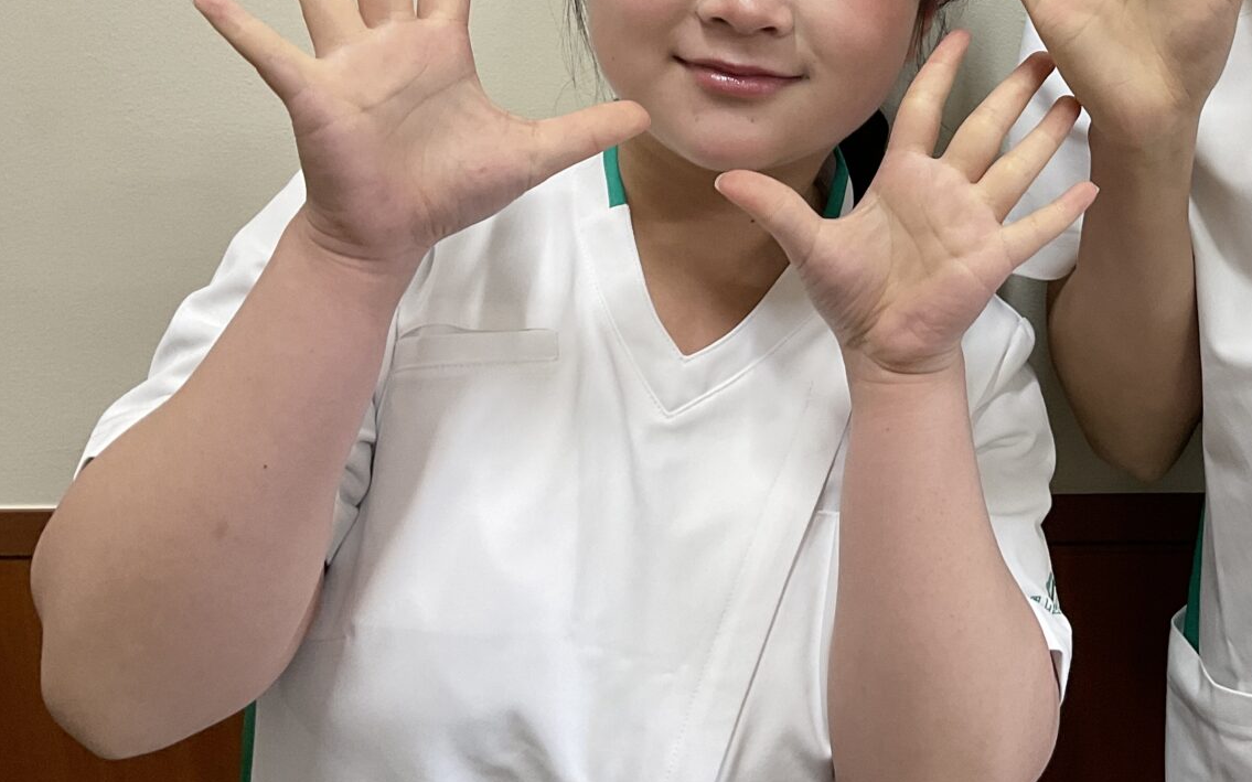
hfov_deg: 37.2
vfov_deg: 23.7
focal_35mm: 52
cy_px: -8
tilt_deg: -16.2
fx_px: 1774
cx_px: 1039
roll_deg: -1.5
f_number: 1.8
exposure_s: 1/72
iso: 64
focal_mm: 3
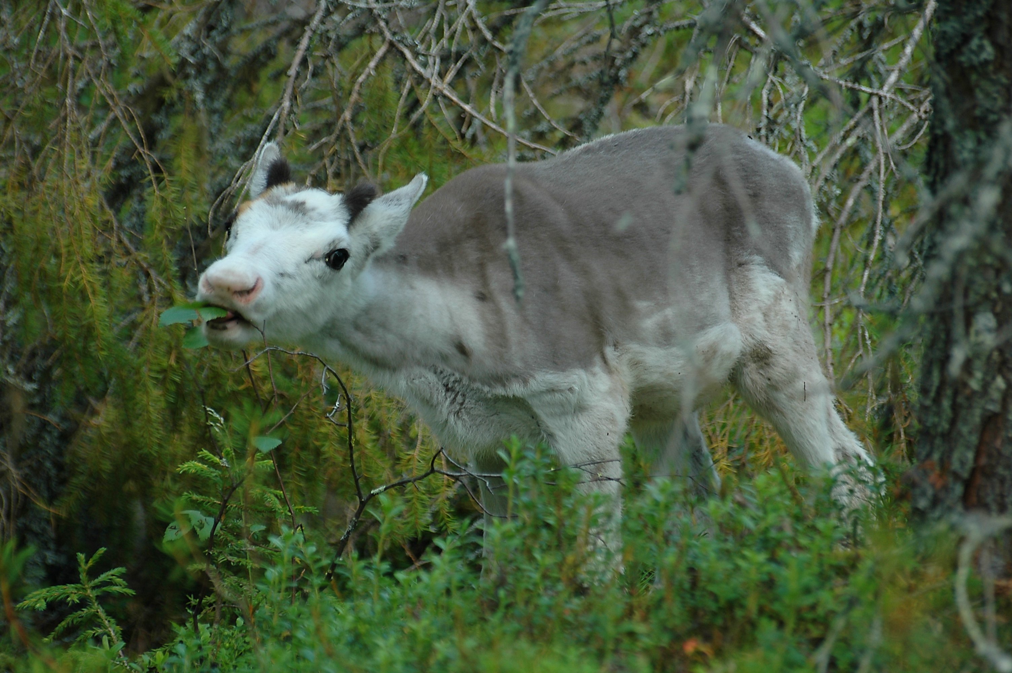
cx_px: 506
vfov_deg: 4.7
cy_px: 336
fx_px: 8215
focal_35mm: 292
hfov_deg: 7.0
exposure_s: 1/125
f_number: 5.6
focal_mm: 195
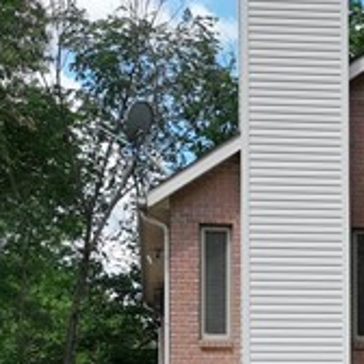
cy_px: 465
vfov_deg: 13.1
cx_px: 444
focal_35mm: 129
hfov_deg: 13.2
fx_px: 1535
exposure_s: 1/2000
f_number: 2.8
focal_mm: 12.29
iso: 100
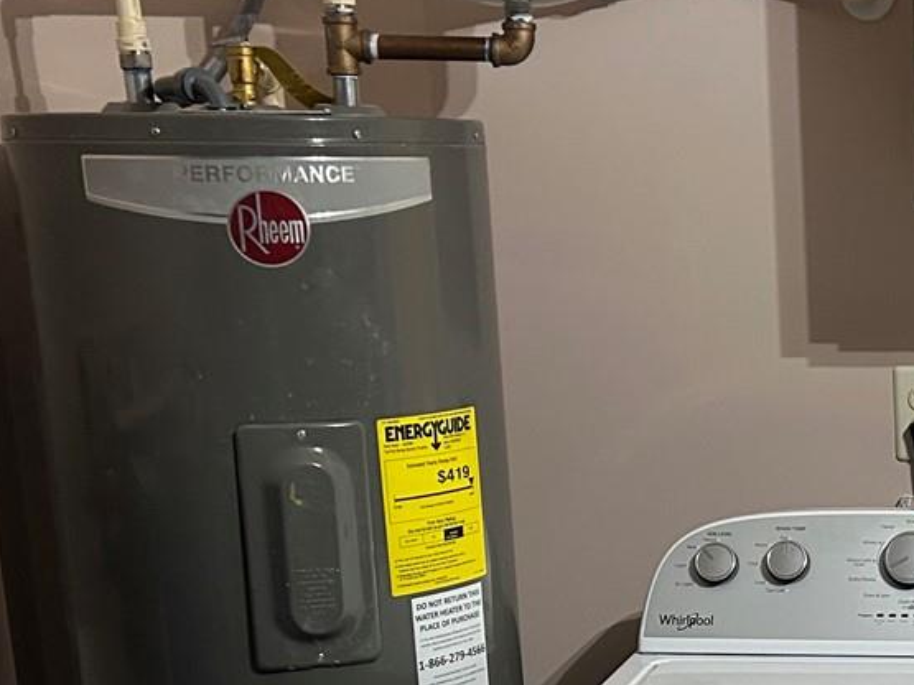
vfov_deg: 19.0
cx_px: 1042
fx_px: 1980
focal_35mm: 75
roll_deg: +0.2
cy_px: 713
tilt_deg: -15.6
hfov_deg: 24.1
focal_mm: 5.7
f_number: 1.5
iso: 250
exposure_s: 1/60
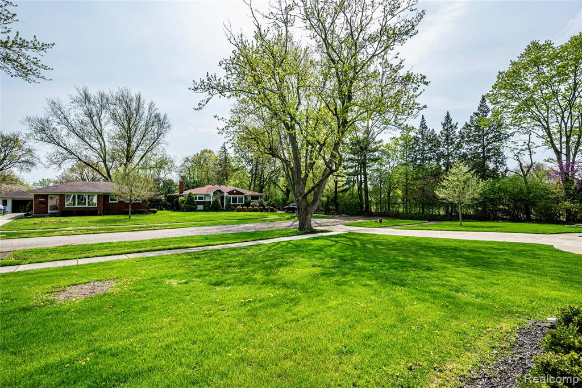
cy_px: 194
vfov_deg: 70.4
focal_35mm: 17
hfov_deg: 93.3
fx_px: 275
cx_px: 291
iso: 200
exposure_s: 1/400
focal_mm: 17
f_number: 9
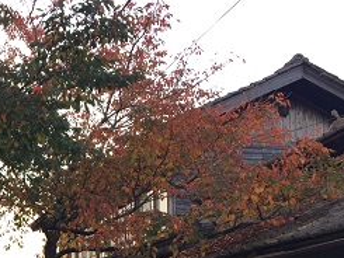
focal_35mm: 71
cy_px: 268
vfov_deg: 20.0
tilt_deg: +6.5
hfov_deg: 24.7
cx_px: -73
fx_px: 706
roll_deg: -1.6
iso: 40
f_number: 2.2
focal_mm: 4.15
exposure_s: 1/120
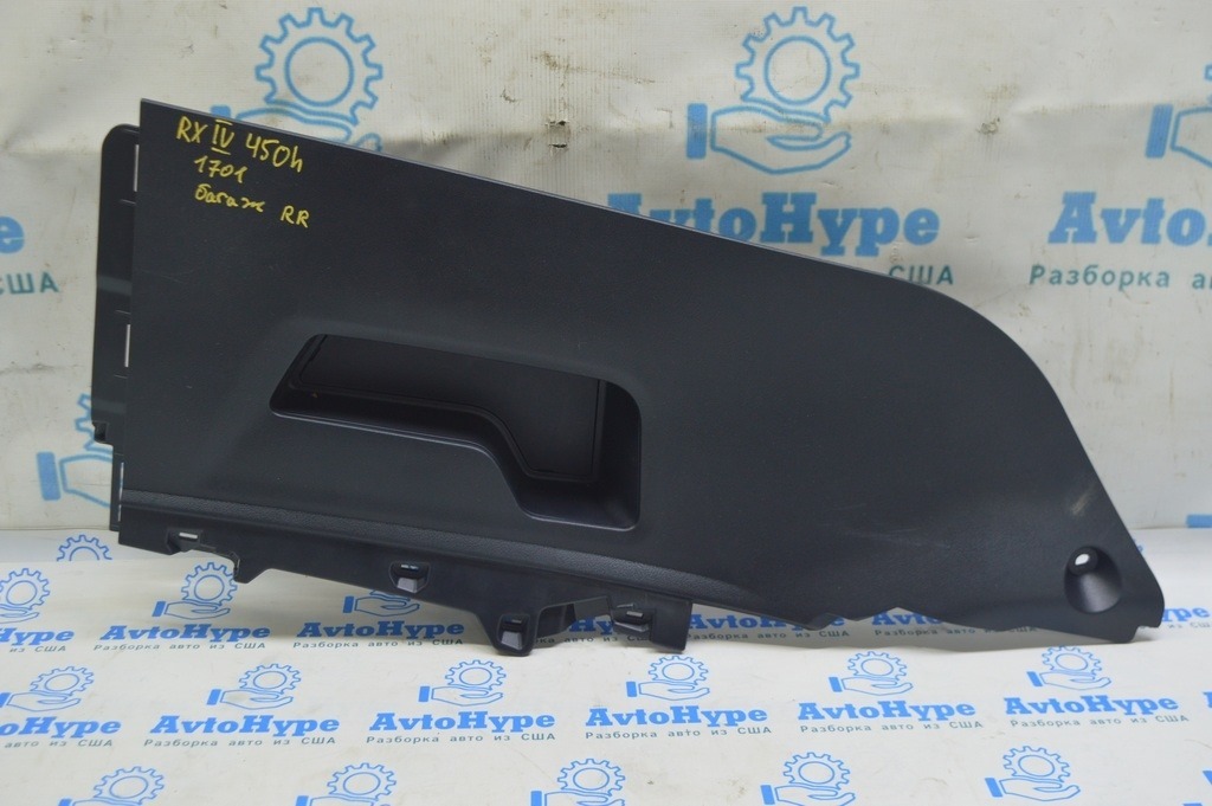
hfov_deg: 46.4
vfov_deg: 31.8
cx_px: 606
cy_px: 403
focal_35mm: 42
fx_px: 1413
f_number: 5.6
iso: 400
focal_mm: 28
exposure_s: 1/20
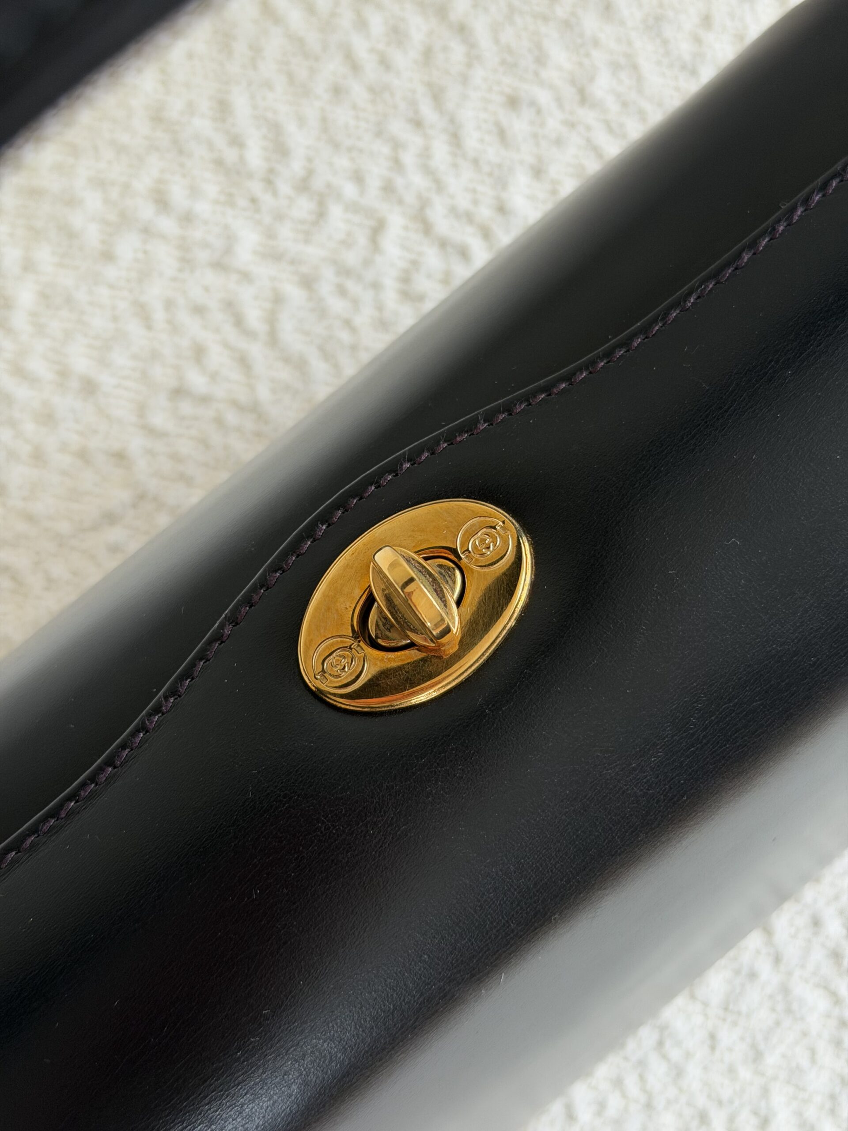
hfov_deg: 30.3
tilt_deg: -78.2
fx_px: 1568
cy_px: 566
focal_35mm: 48
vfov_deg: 39.7
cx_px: 424
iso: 100
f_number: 1.78
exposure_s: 1/79
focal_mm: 6.76
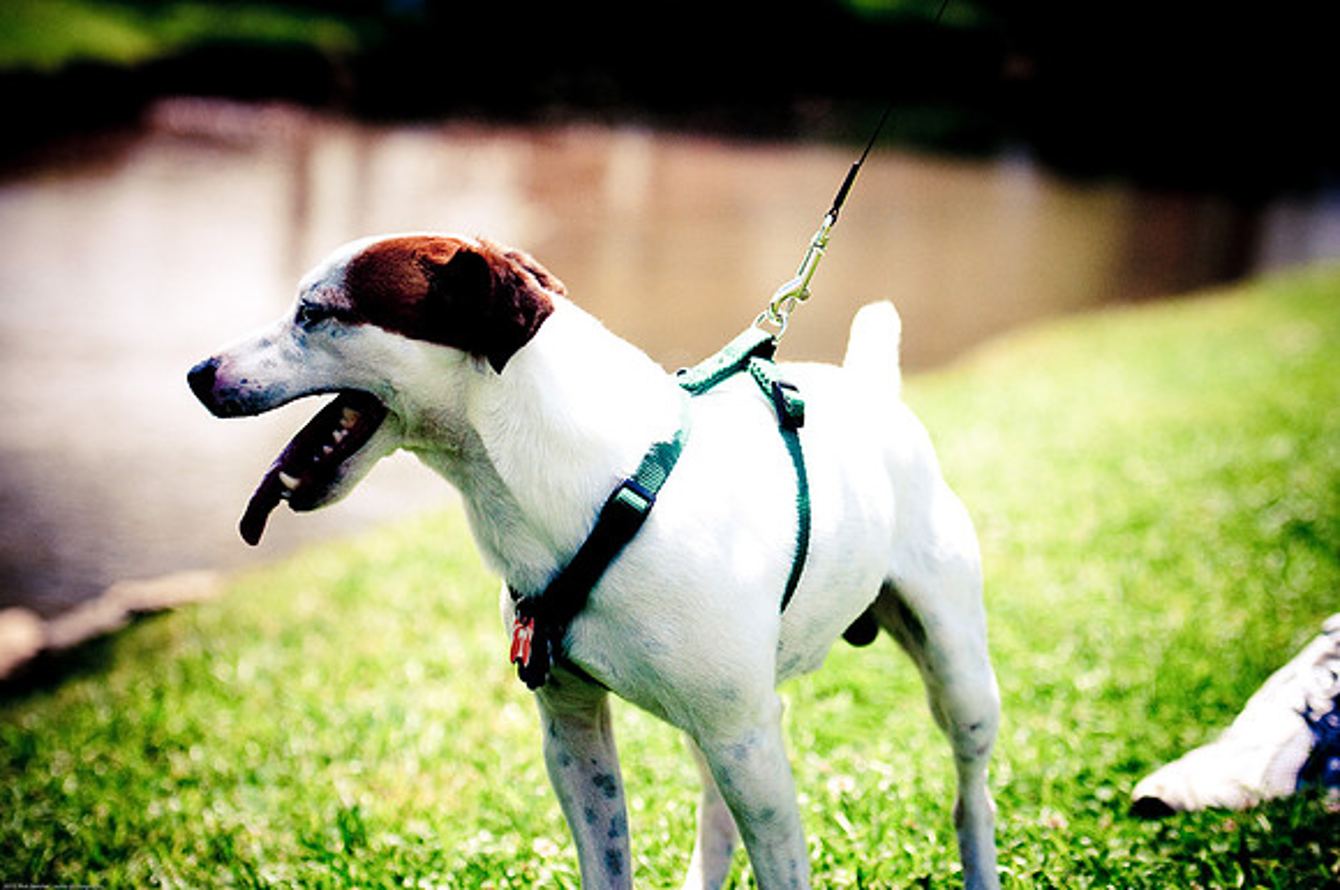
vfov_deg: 13.0
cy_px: 445
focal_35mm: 105
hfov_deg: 19.5
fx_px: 3903
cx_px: 670
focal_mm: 70
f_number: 2.8
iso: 200
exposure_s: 1/5000
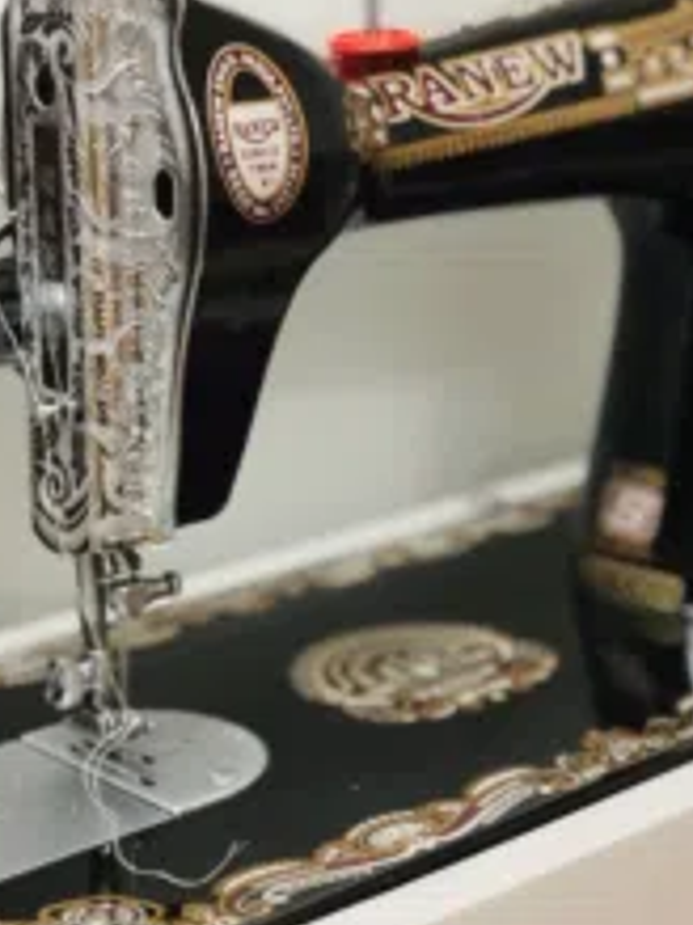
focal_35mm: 95
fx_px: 2538
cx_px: 435
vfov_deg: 20.7
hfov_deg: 15.5
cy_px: 452
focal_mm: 6
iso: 160
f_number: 2.4
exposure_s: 1/17
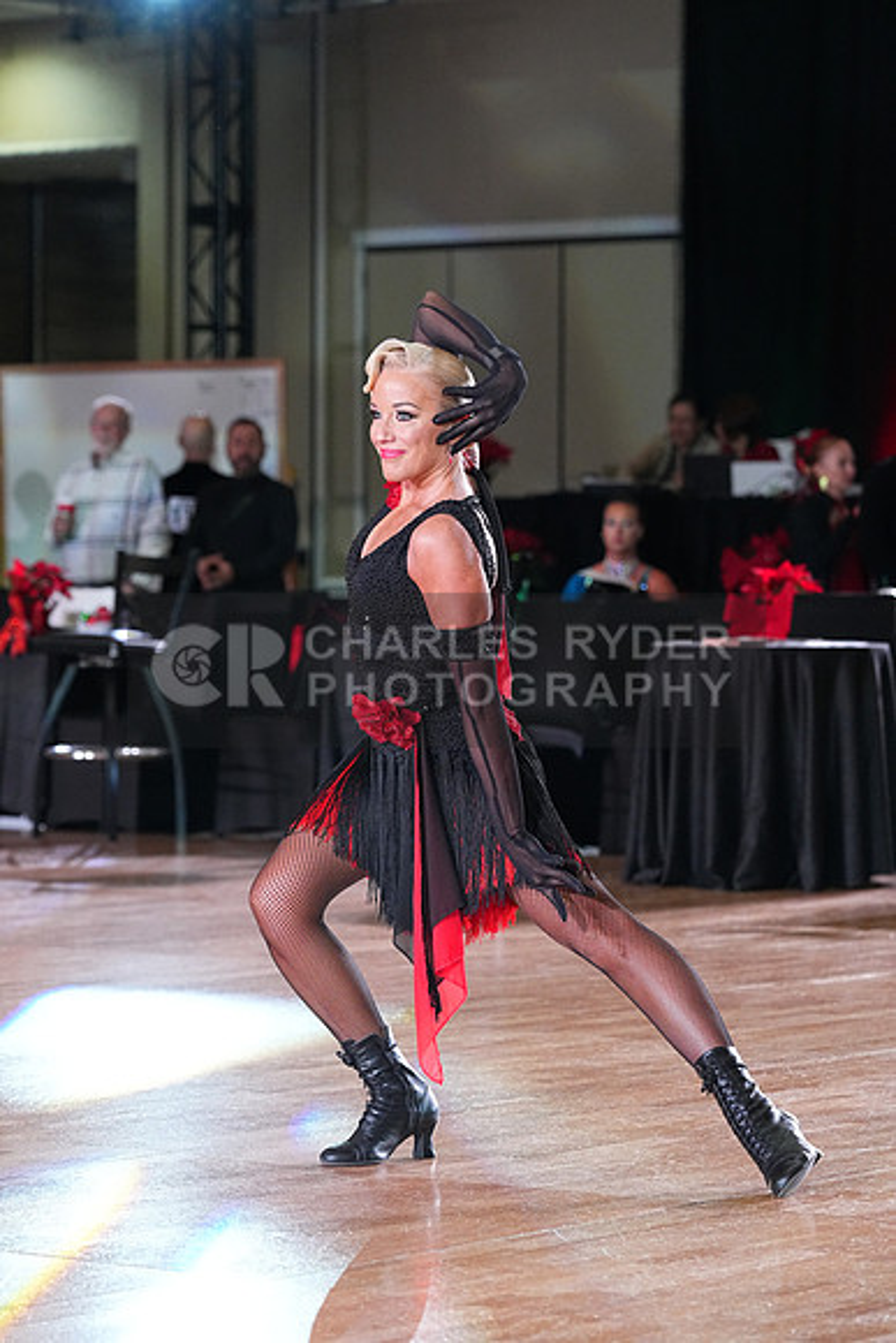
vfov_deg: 15.4
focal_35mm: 133
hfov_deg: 10.3
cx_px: 448
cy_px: 672
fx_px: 4962
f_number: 5
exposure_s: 1/400
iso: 6400
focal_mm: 133
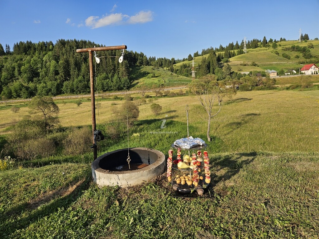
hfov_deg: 73.9
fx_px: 212
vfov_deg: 58.9
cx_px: 160
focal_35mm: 23
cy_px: 120
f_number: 1.8
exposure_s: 1/1468
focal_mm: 5.4
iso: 25
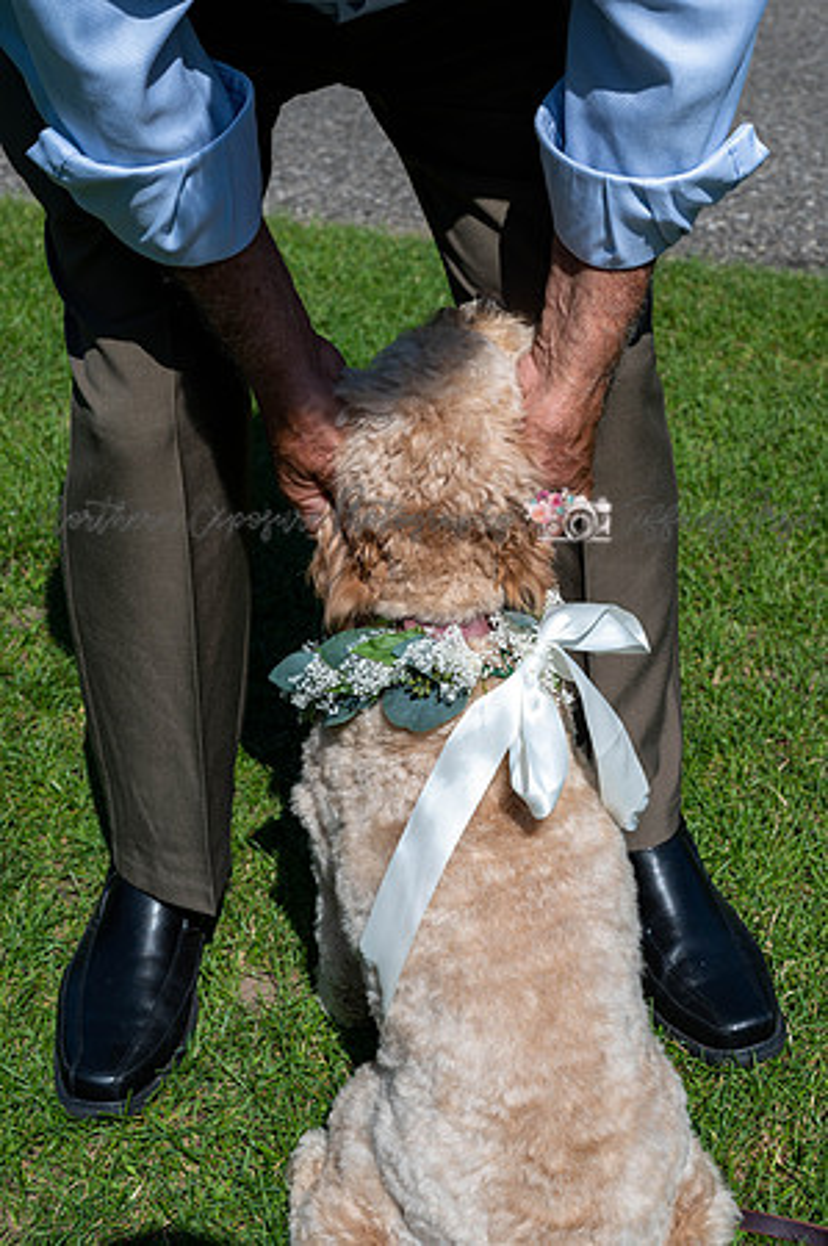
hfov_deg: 26.9
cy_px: 623
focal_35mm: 50
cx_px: 414
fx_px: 1729
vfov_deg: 39.6
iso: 100
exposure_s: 1/500
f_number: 8
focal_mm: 50
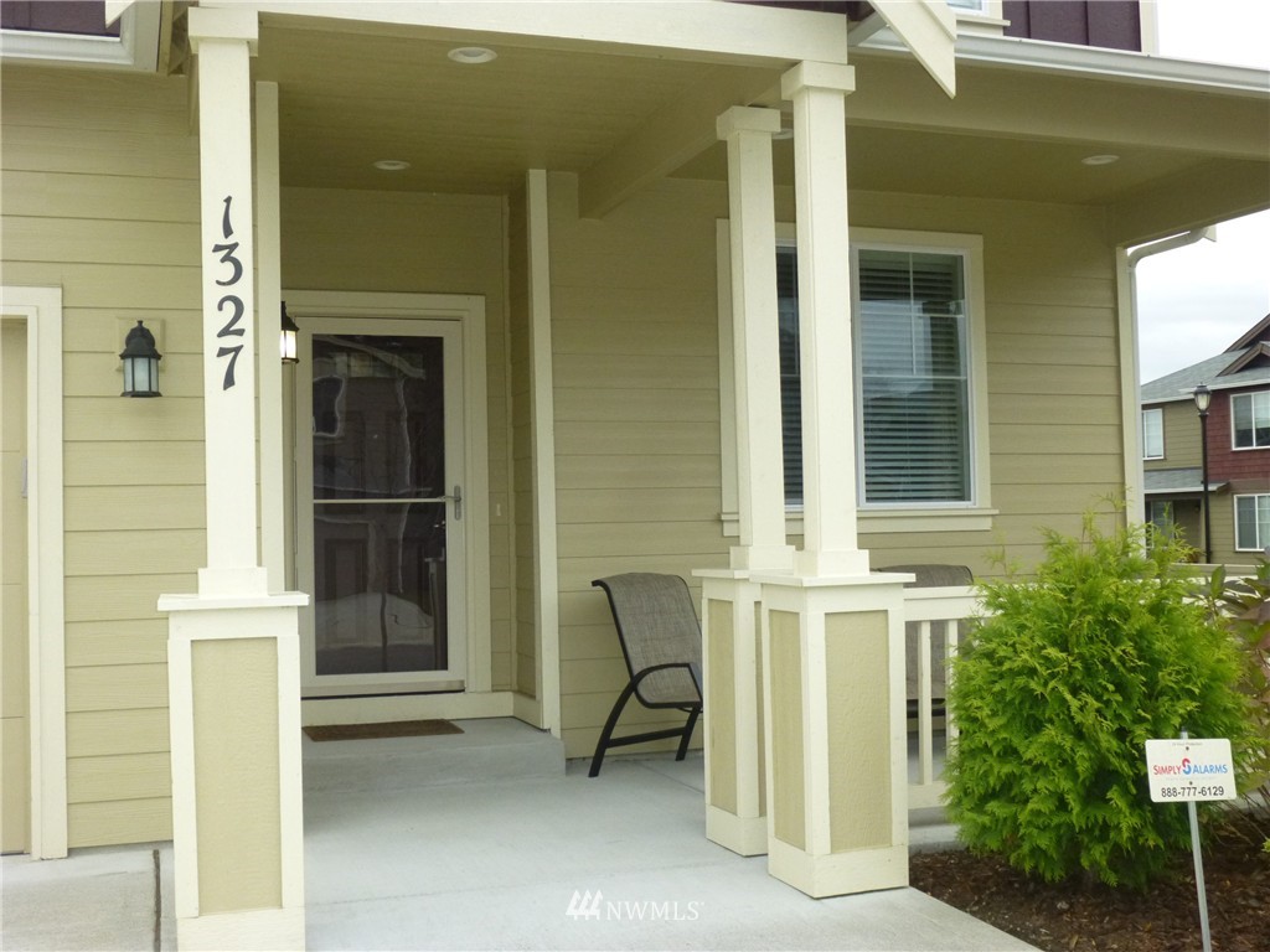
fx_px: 1431
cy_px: 476
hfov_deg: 47.9
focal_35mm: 39
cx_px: 635
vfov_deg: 36.8
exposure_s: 1/320
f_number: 3.7
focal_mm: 6.9
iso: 400
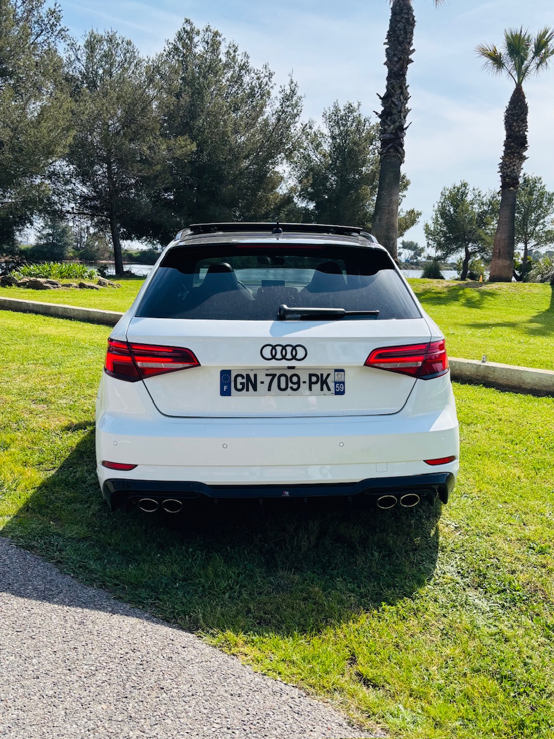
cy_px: 370
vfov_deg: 67.3
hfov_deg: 53.1
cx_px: 277
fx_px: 555
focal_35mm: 26
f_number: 1.6
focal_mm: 5.96
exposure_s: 1/2571
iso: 50
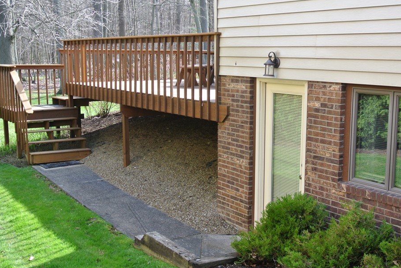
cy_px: 145
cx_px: 224
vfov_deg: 28.1
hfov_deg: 41.0
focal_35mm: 48
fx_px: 535
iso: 100
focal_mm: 15.1
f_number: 4.2
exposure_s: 1/100
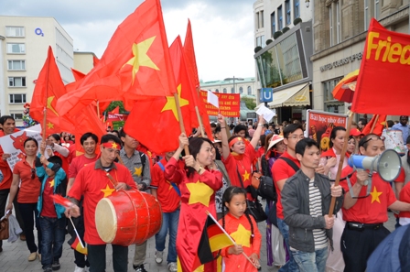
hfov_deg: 57.3
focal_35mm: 33
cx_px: 205
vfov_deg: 39.8
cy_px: 136
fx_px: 375
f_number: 5
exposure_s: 1/200
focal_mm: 22
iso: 100
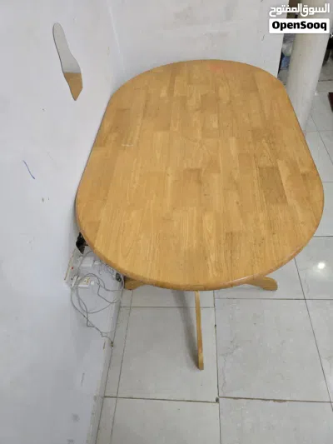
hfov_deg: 58.9
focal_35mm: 23
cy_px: 222
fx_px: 295
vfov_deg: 73.9
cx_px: 166
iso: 640
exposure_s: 1/100
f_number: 1.7
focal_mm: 6.3
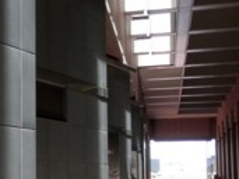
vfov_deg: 18.5
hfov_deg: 23.2
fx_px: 545
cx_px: -27
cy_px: 137
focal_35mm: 79
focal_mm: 5.5
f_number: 3.3
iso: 100
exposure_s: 1/125
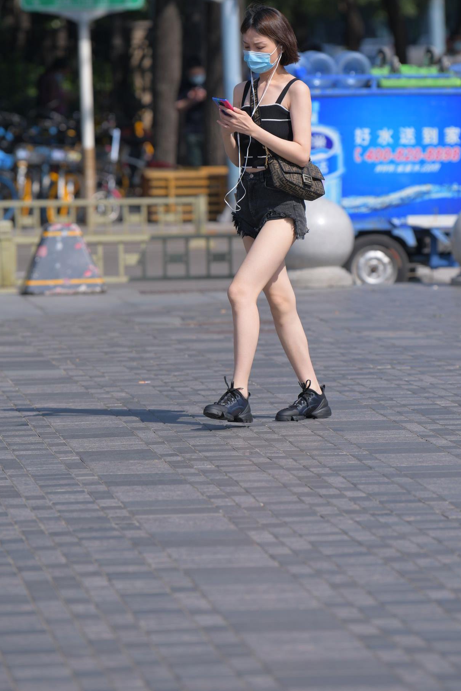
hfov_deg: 5.0
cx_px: 290
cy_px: 293
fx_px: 5241
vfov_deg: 7.5
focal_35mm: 273
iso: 90
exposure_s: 1/1000
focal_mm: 200
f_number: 4
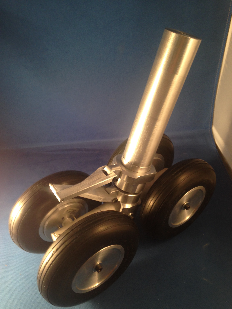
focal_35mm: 33
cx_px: 116
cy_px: 154
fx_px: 295
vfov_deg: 55.4
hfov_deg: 42.9
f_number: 2.4
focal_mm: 4.12
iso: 64
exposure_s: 1/20
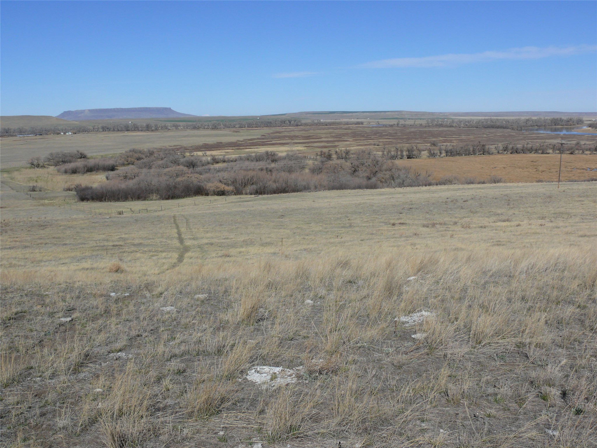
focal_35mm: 35
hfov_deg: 52.6
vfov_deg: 40.7
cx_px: 298
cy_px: 224
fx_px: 604
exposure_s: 1/500
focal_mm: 7.4
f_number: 8
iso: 100
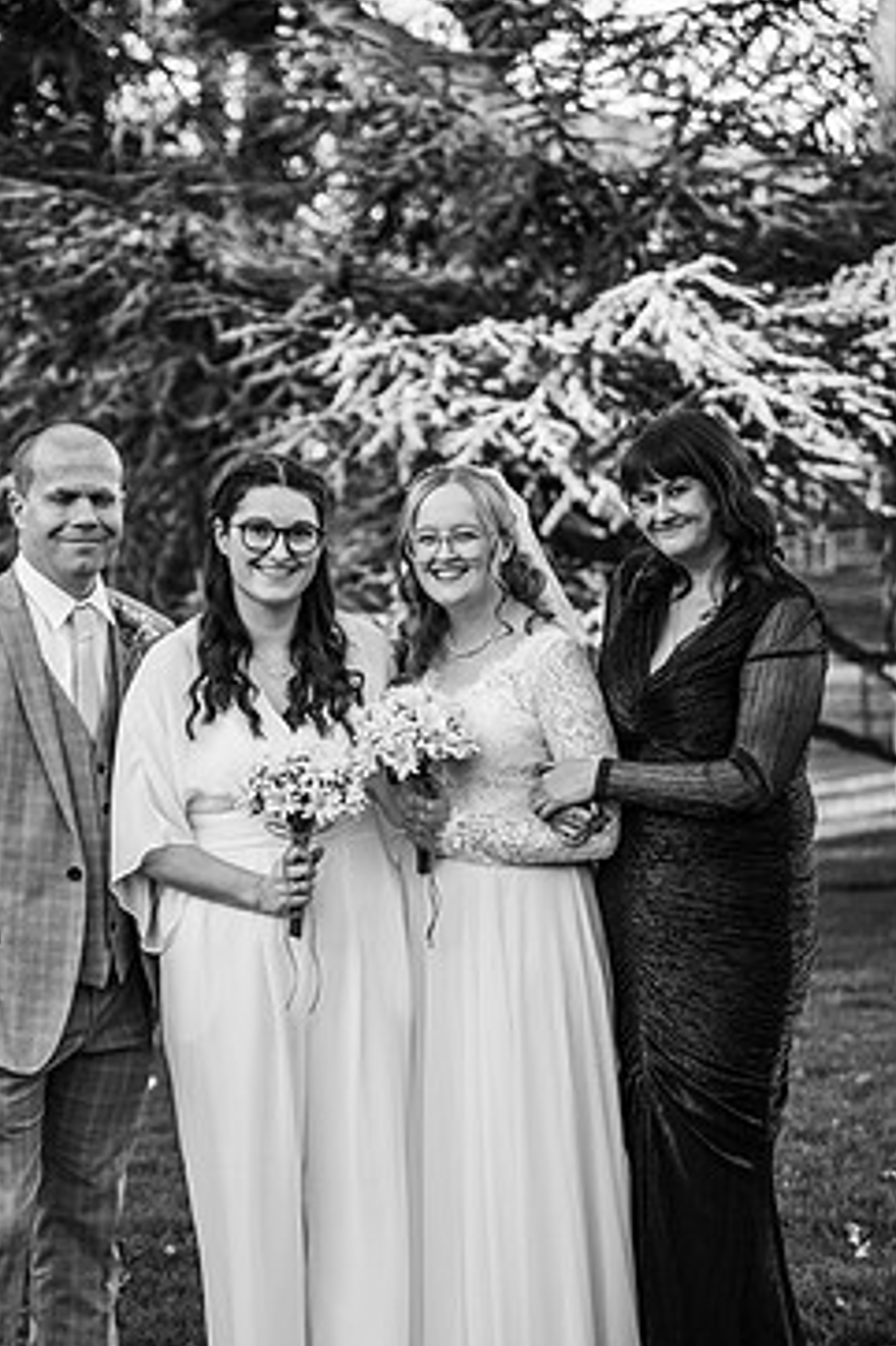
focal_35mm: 87
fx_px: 3251
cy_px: 825
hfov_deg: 15.7
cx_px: 344
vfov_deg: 23.3
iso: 100
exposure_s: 1/500
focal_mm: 70
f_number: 2.8
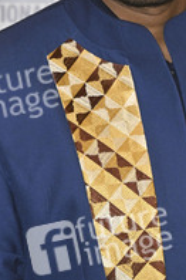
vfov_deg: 9.2
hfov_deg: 6.1
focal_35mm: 223
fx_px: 1731
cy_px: 28
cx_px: 141
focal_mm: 110
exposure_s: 1/250
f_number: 5
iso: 2500
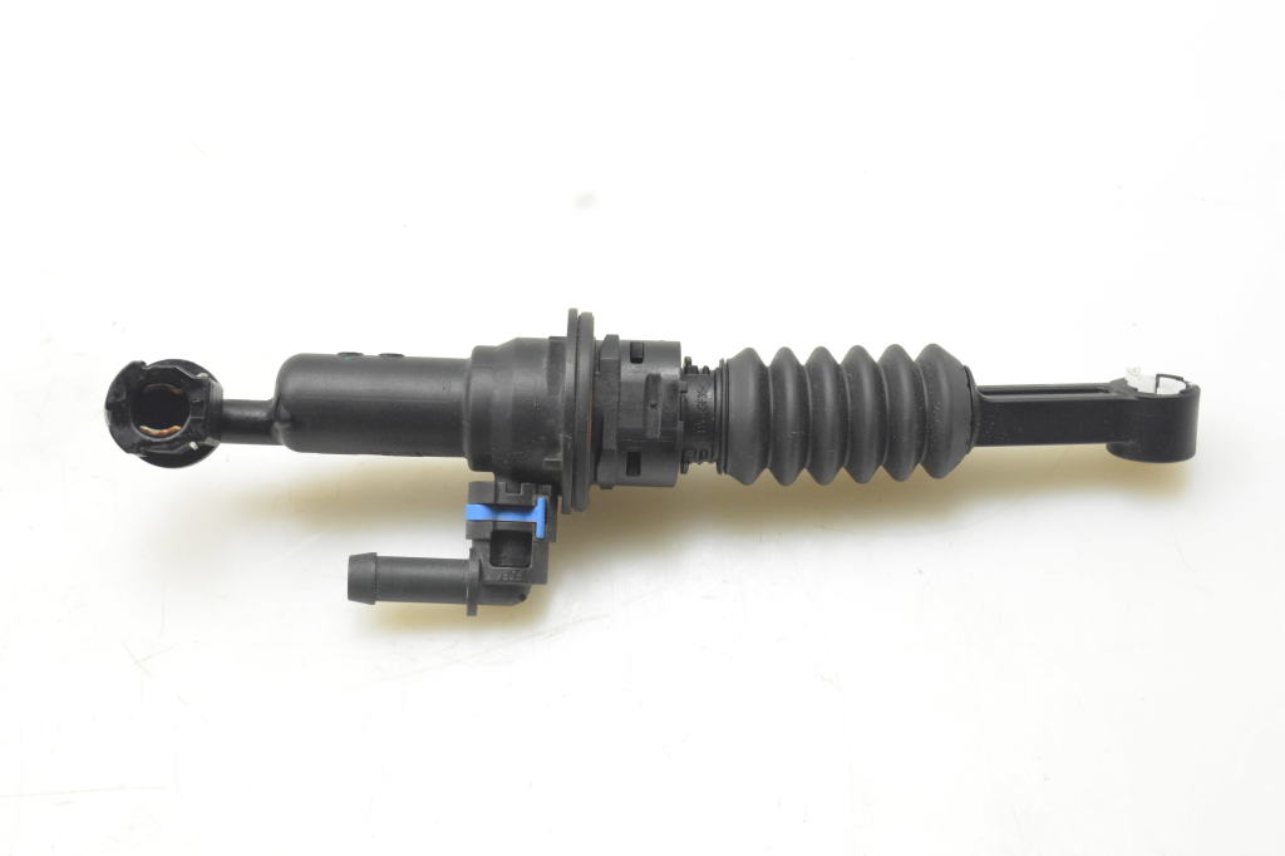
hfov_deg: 36.9
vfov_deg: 25.0
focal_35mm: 54
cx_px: 642
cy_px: 428
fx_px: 1927
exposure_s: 1/200
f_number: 7.1
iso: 2500
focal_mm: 36
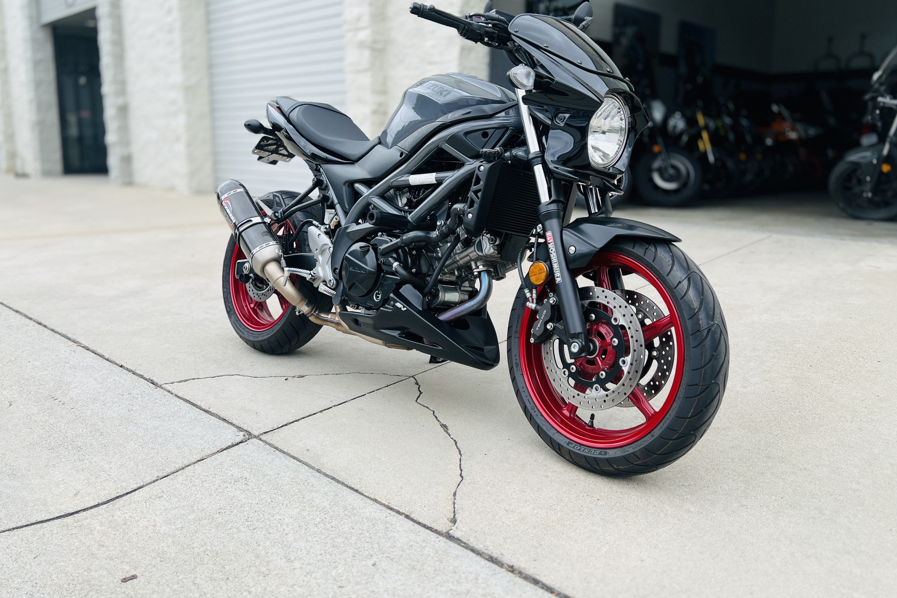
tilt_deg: -9.4
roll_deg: +0.2
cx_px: 457
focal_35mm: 28
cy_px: 255
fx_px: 698
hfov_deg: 65.5
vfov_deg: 46.3
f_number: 1.5
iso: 50
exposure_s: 1/957
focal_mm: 5.7
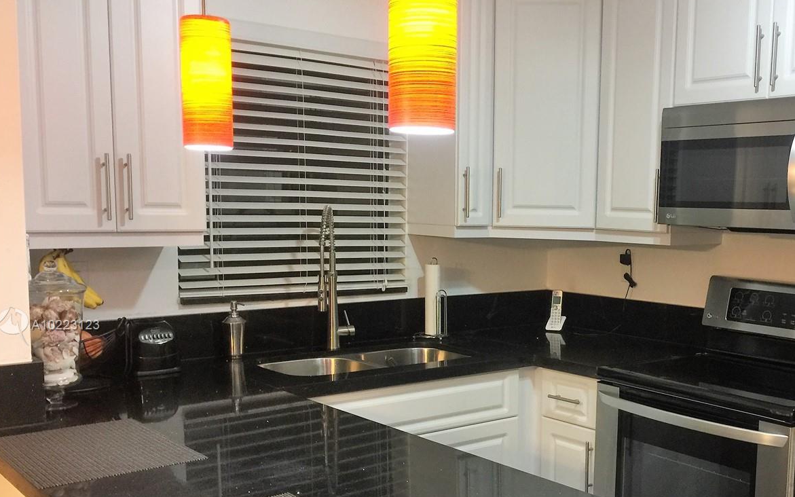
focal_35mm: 42
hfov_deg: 46.4
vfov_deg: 30.3
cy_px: 326
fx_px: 910
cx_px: 536
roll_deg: -1.6
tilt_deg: -5.6
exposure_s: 1/15
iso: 100
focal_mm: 4.15
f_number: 2.2
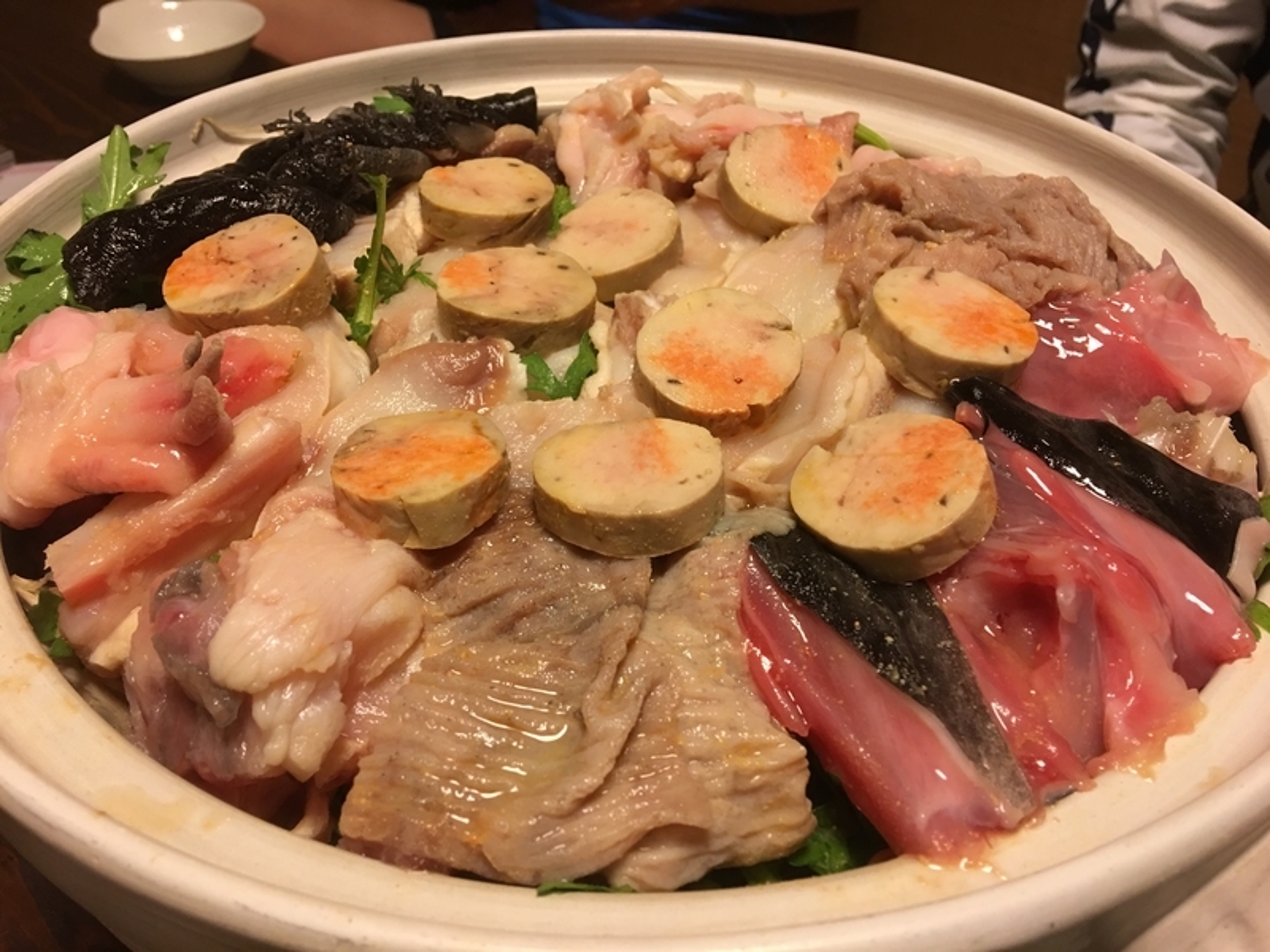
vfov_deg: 48.2
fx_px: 1064
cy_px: 476
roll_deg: -1.0
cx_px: 635
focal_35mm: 29
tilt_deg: -40.6
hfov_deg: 61.7
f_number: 2.2
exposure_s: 1/15
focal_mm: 4.15
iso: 64
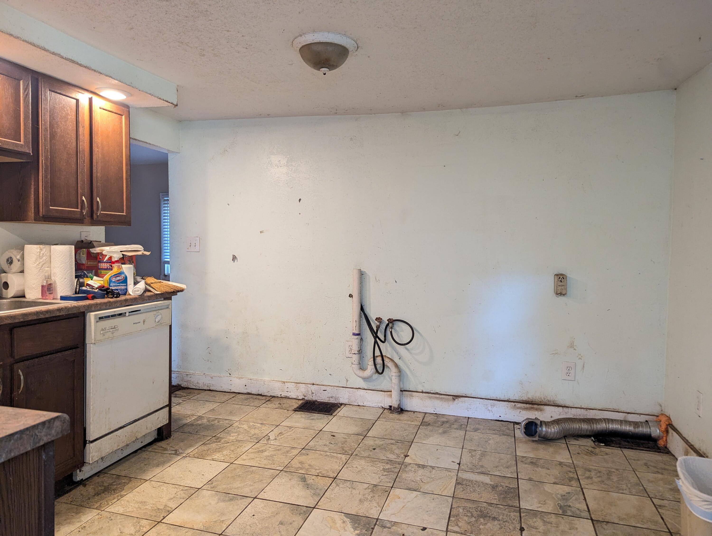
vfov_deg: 56.9
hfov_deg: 71.5
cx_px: 356
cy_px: 268
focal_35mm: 24
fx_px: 494
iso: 272
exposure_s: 1/60
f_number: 1.85
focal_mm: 6.81
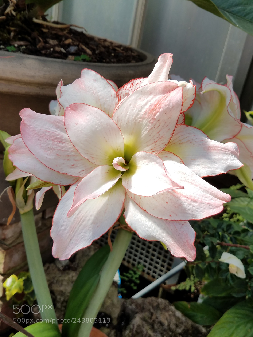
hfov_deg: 53.1
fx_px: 253
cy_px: 168
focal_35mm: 26
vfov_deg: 67.3
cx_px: 126
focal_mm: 4.2
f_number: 1.7
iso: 40
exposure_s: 1/890
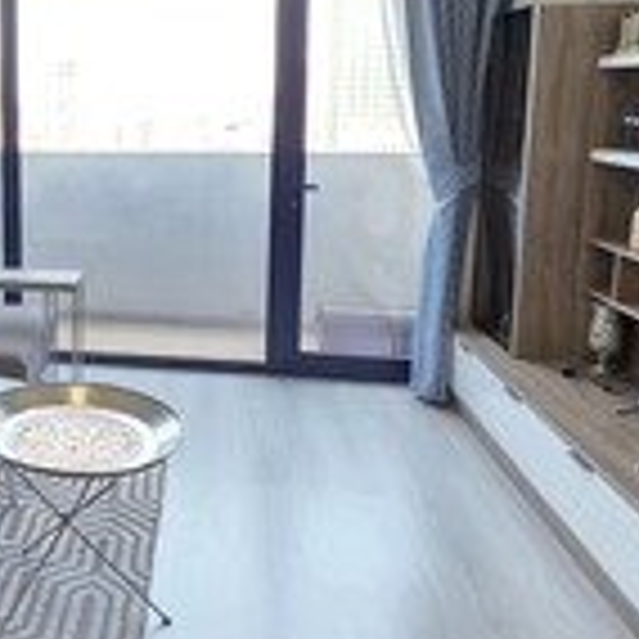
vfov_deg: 44.3
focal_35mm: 37
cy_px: 218
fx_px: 773
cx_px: 29
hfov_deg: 40.4
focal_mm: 2.2
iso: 200
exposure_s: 1/100
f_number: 1.9
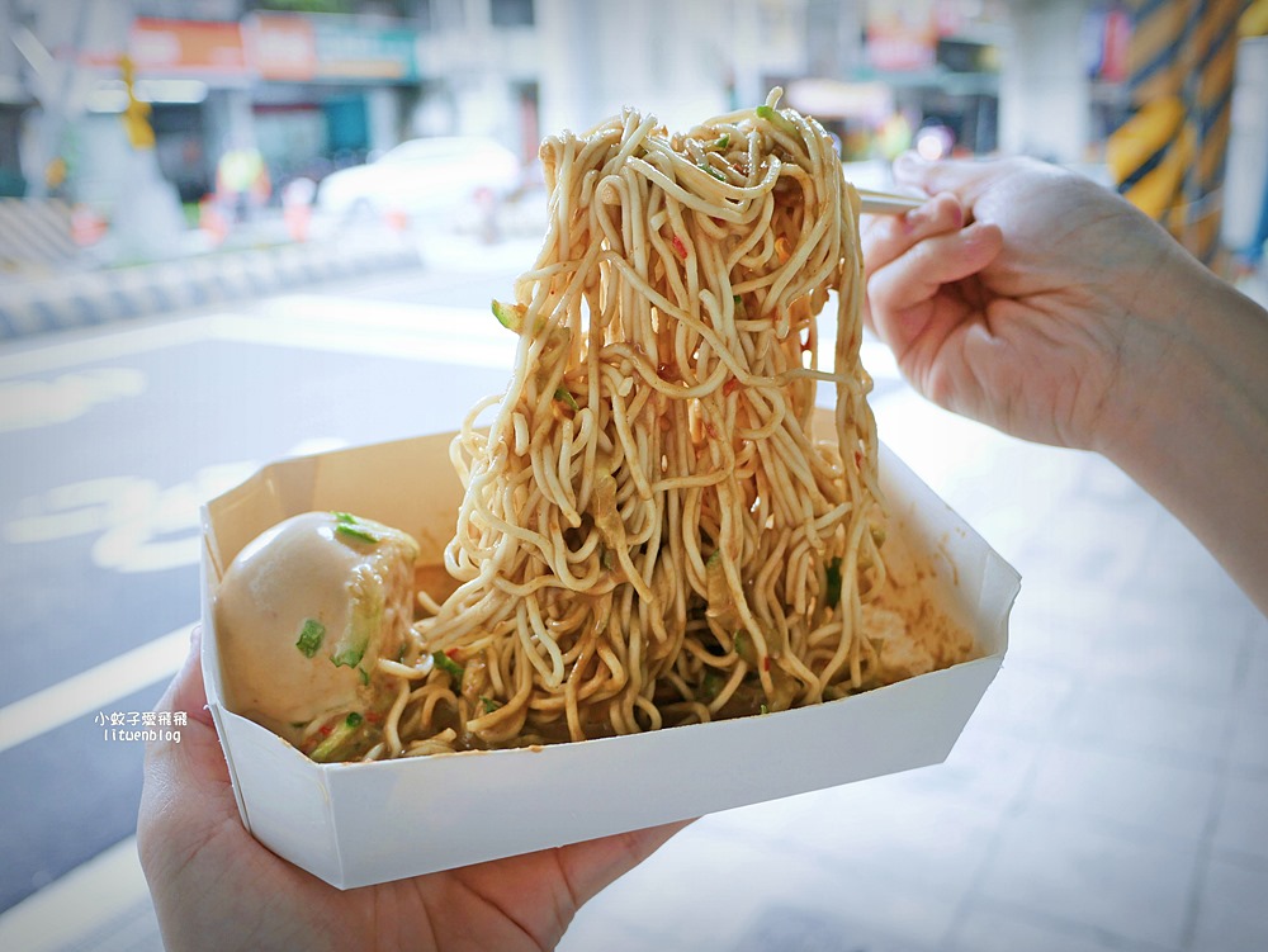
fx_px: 1026
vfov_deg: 49.8
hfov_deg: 63.4
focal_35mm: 28
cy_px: 476
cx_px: 634
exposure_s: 1/125
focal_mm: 14
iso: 200
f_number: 2.5
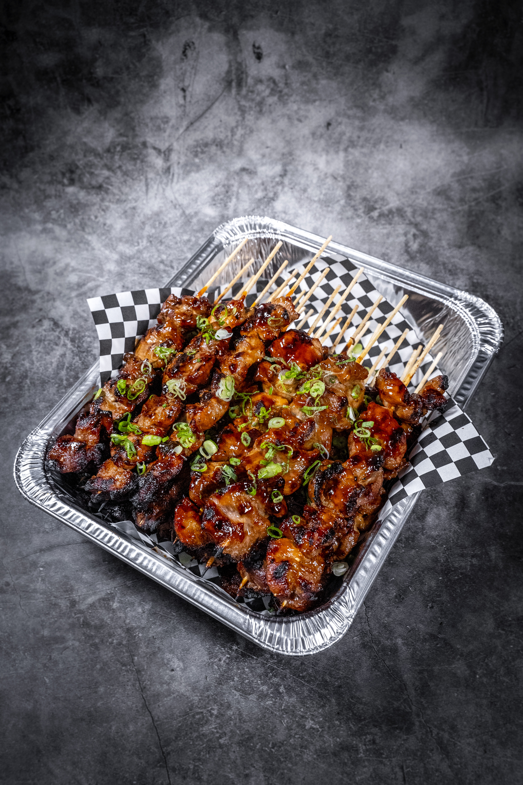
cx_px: 262
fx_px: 741
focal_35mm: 34
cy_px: 392
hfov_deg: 38.9
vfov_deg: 55.8
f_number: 7.1
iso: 8000
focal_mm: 34
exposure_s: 1/160
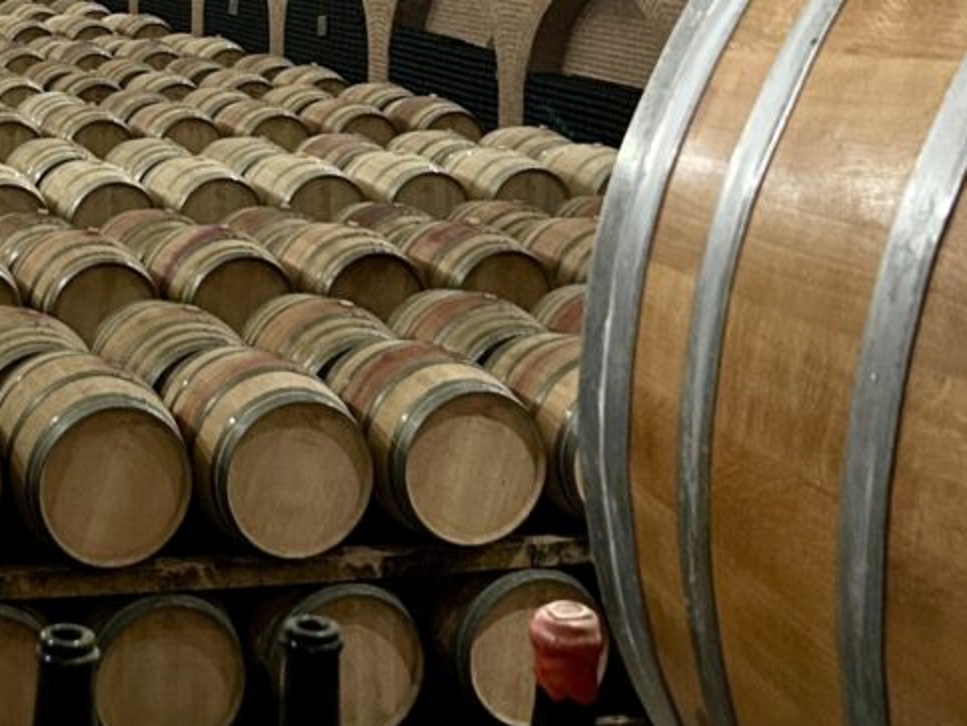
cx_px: 2
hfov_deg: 32.2
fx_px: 1536
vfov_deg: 26.4
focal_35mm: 55
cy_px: 224
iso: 800
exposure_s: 1/30
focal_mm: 5.7
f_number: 1.5
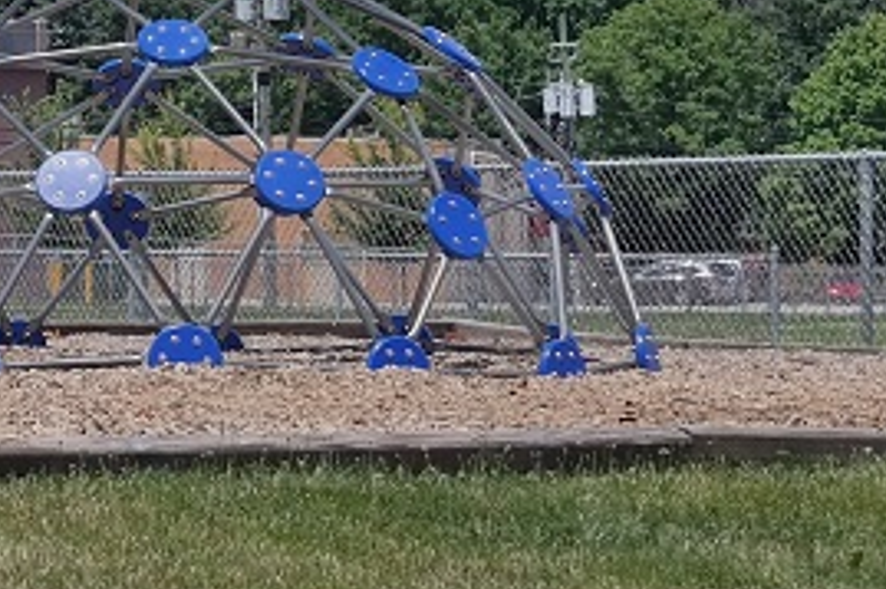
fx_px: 7280
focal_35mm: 296
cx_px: -711
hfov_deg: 6.8
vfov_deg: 4.6
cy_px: -349
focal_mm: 35
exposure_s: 1/400
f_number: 8
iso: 100
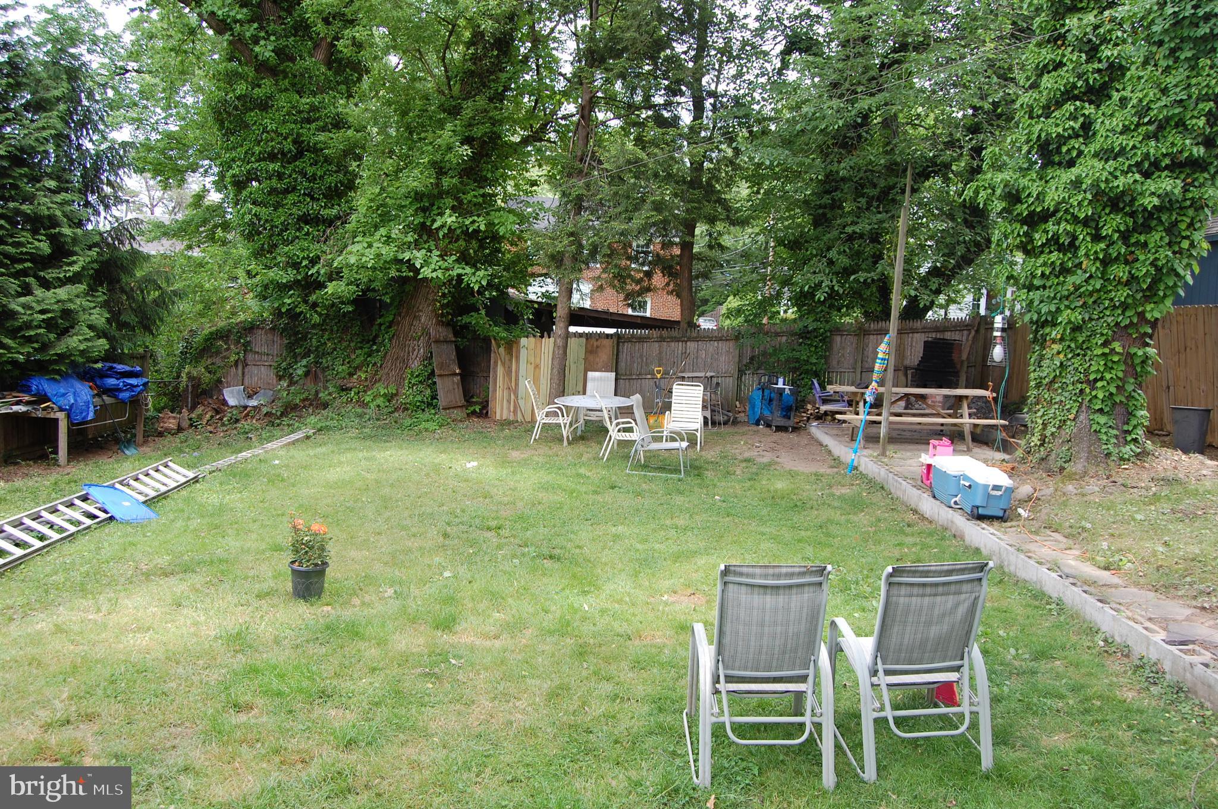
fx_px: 913
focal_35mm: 27
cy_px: 404
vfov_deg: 47.8
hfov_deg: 67.4
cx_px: 609
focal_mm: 18
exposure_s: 1/125
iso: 200
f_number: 5.6
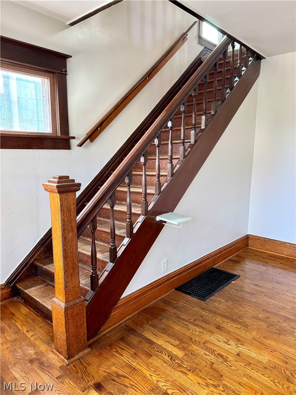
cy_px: 198
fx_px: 274
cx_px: 148
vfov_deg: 71.6
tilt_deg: -10.8
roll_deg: +0.6
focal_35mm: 24
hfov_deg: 56.8
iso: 200
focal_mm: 6.76
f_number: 1.78
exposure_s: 1/83
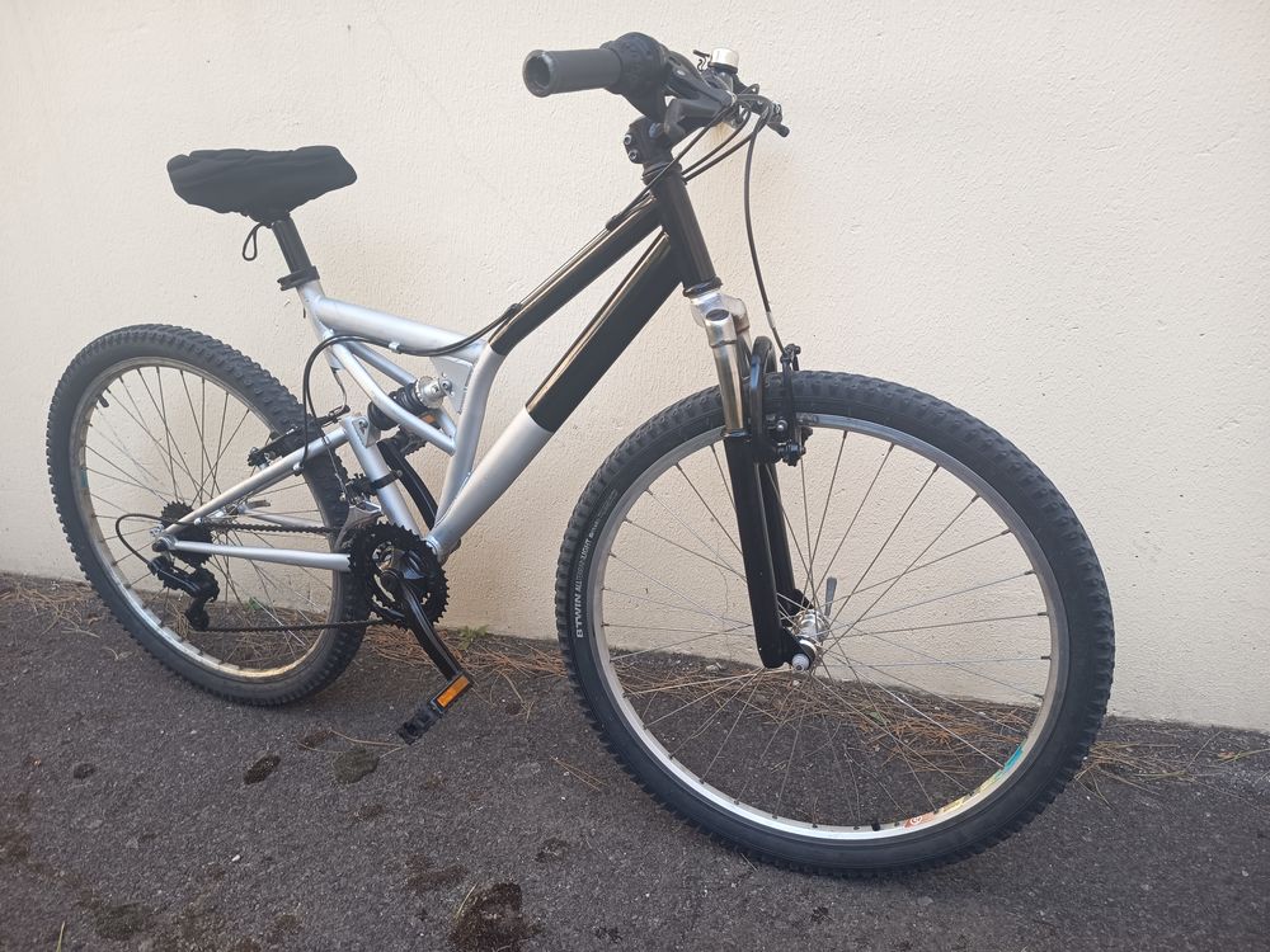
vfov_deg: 56.8
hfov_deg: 71.6
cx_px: 635
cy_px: 476
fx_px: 881
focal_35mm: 24
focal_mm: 5.24
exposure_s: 1/100
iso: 168
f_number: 1.7
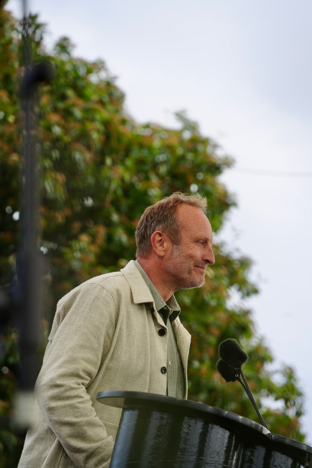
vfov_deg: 12.1
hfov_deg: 8.1
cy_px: 234
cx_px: 156
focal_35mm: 170
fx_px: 2210
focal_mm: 170
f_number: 6.3
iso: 100
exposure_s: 1/200
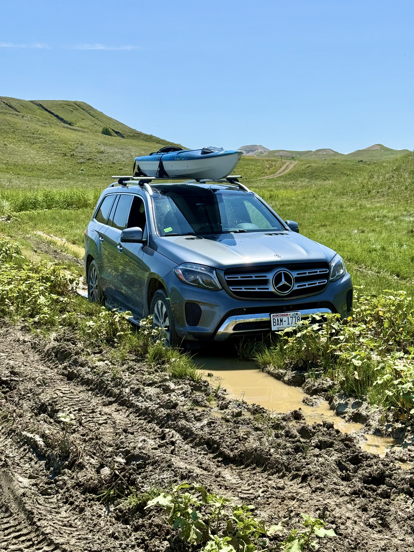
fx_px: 765
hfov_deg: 30.3
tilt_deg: -6.1
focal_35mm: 48
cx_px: 207
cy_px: 276
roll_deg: -0.3
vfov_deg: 39.7
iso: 64
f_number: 1.78
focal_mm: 6.76
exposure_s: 1/6024
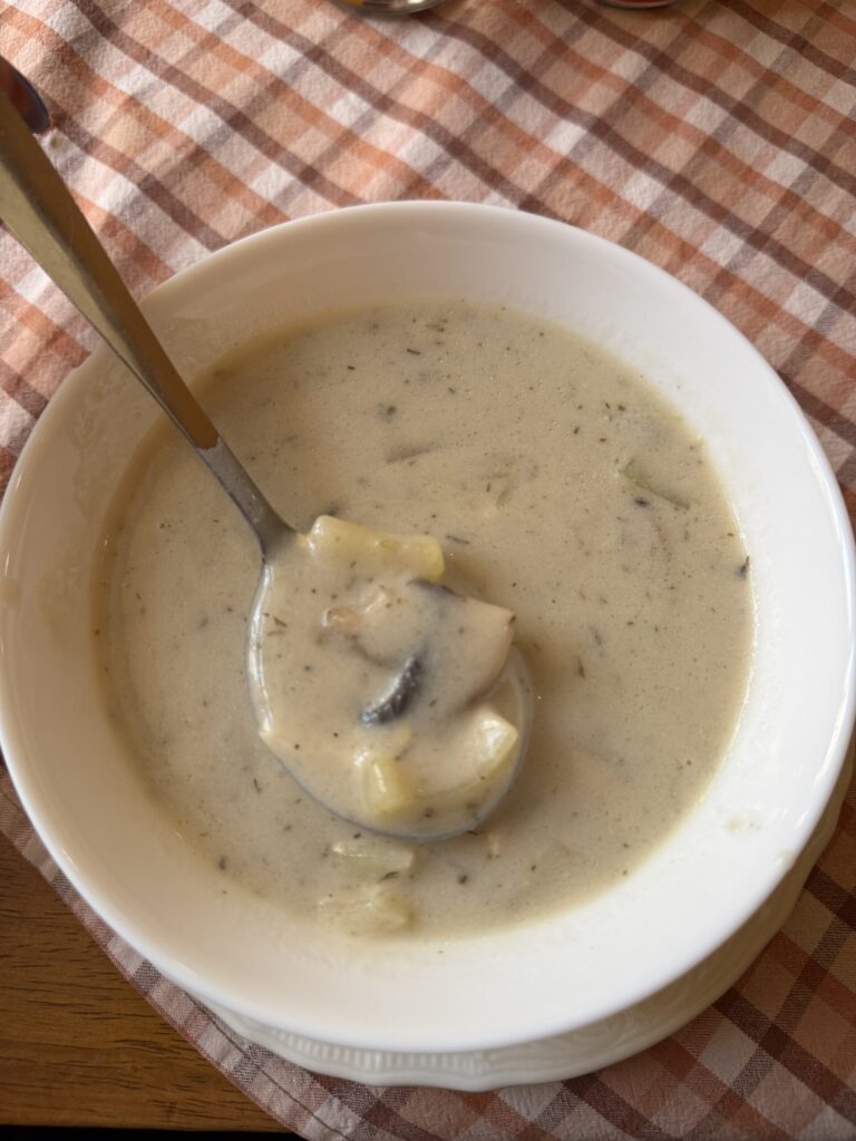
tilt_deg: -74.6
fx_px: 791
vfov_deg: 71.6
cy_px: 570
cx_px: 428
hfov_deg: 56.8
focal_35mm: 24
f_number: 1.78
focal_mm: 6.76
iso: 160
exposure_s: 1/121
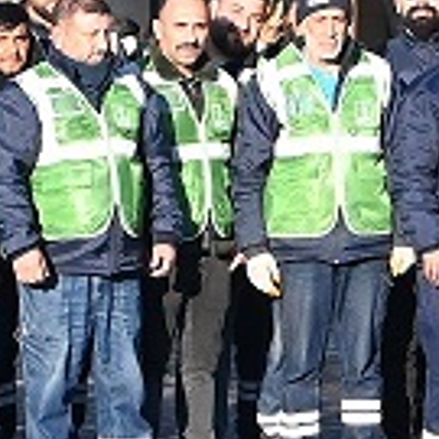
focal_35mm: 276
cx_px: 979
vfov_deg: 6.3
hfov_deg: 6.1
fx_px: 3960
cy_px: 137
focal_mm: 29
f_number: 6.3
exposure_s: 1/2000
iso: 1250
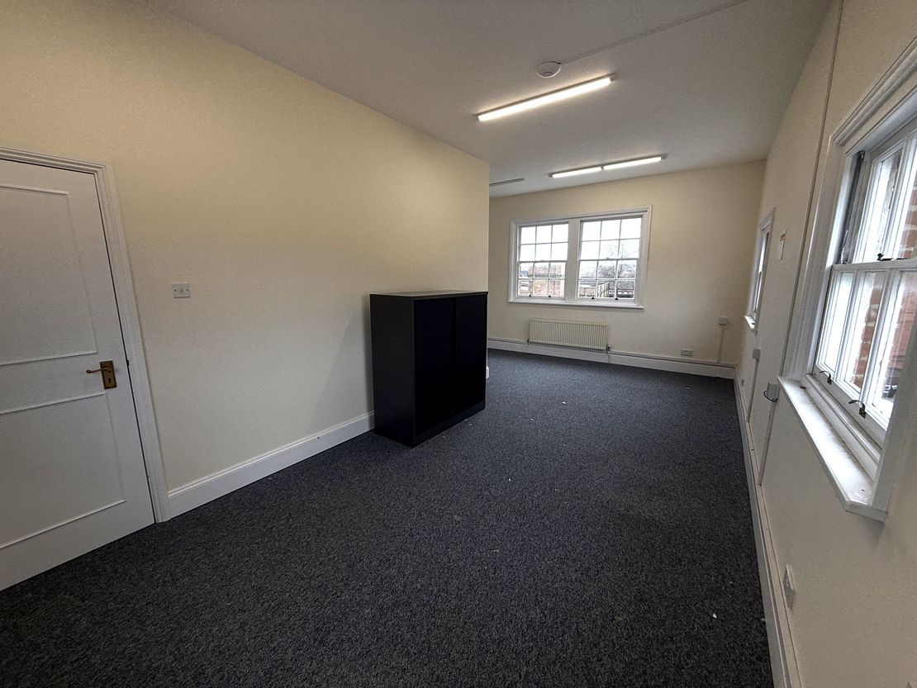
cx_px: 458
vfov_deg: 85.7
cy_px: 344
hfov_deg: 102.1
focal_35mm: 14
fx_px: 371
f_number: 2.2
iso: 50
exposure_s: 1/213
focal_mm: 2.22
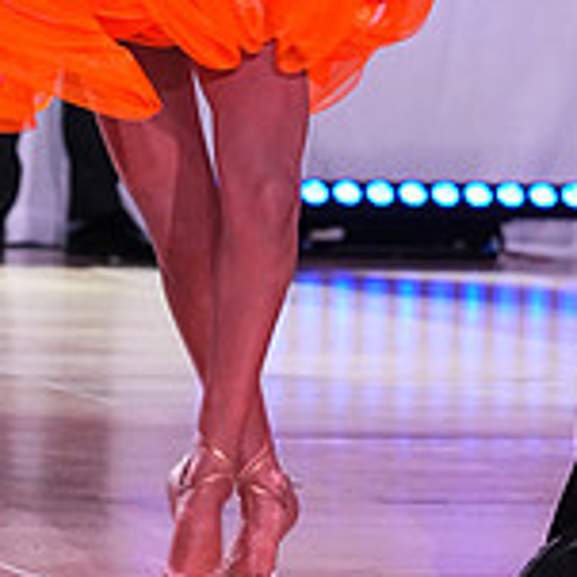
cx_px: 449
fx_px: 7581
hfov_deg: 4.4
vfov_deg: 4.3
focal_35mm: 402
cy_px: -233
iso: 4000
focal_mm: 123
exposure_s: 1/320
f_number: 4.5
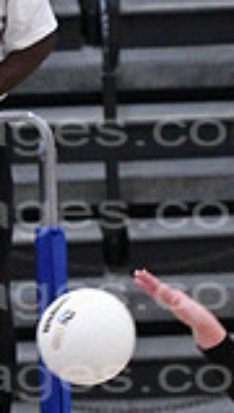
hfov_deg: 1.6
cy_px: 421
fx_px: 8168
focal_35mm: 744
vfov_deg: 2.9
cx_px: -131
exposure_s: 1/1250
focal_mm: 130
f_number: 3.2
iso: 6400
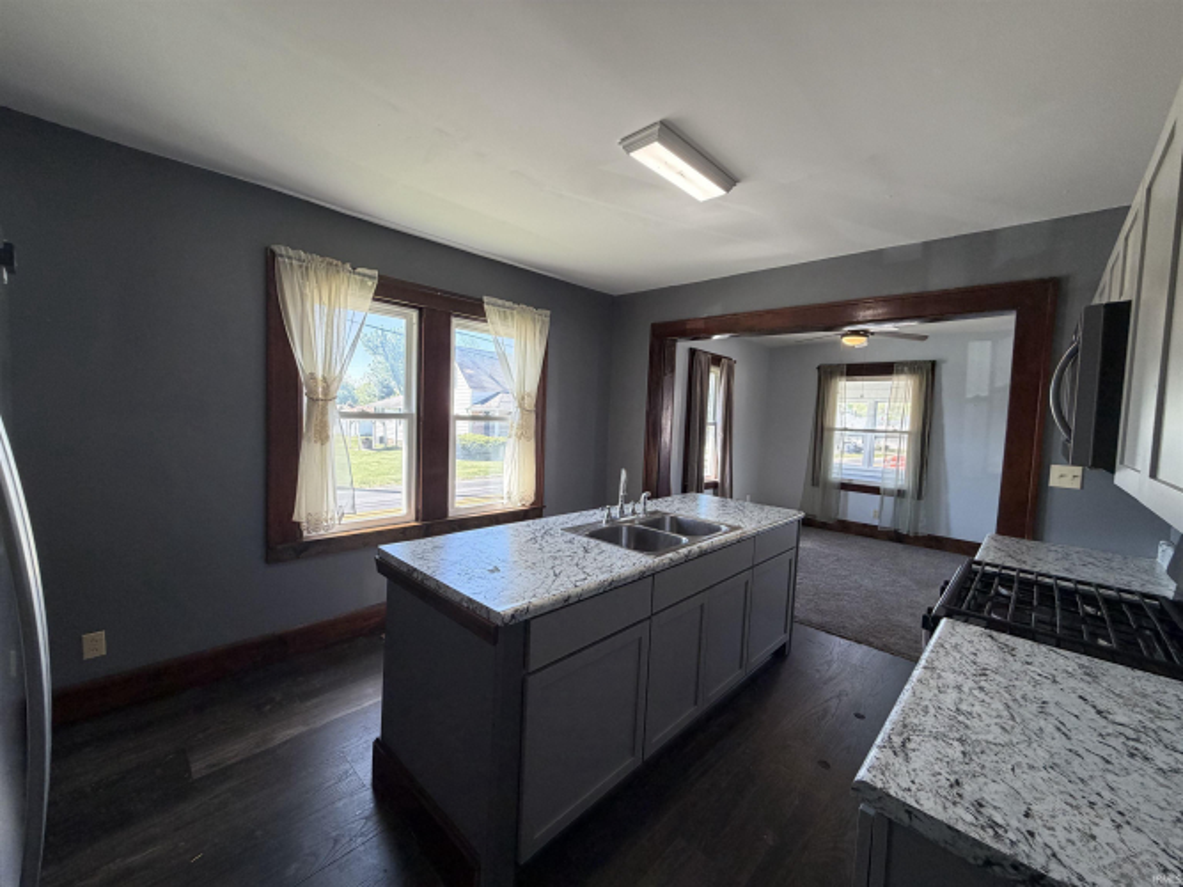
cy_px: 444
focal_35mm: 14
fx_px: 478
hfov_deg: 102.1
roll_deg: -1.5
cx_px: 592
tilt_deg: -3.2
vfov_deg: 85.7
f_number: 2.2
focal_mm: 2.22
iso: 200
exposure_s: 1/120
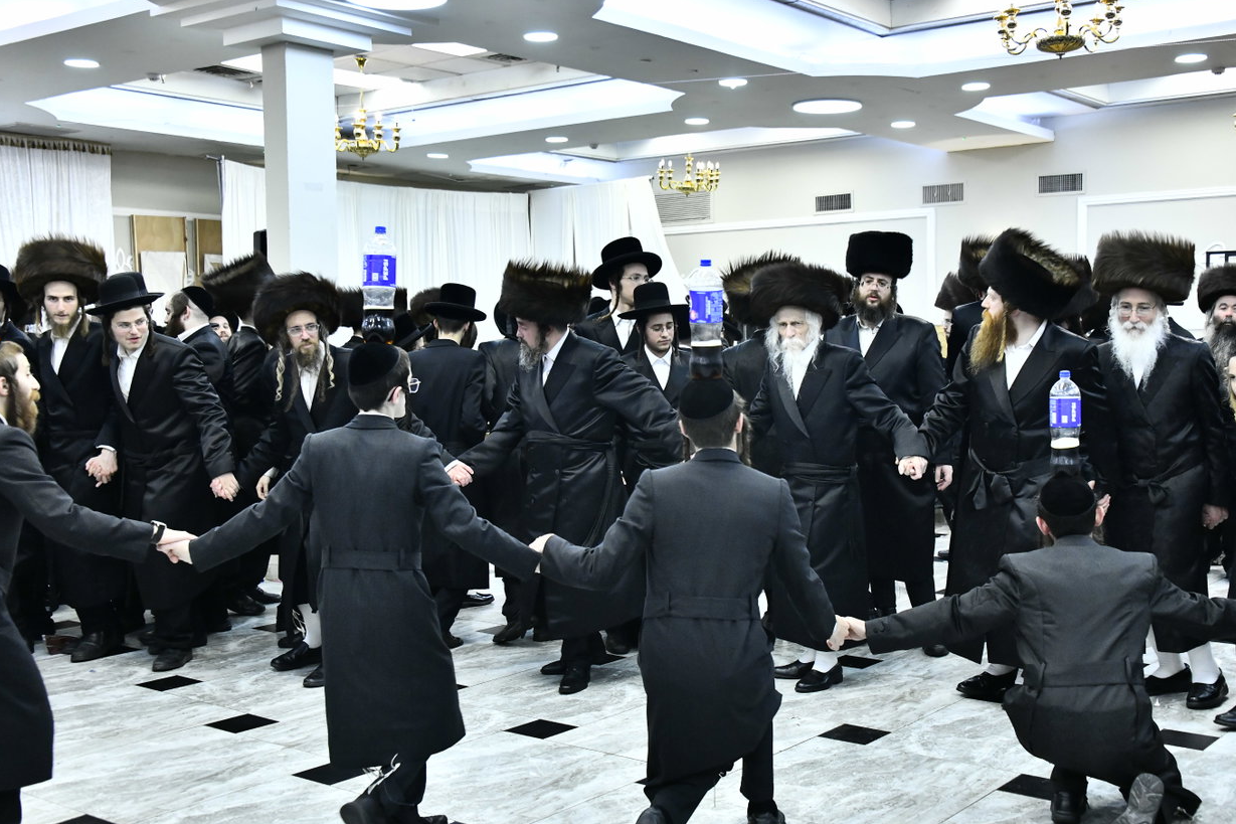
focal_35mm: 41
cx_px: 701
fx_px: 1407
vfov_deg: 32.6
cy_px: 393
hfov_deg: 47.3
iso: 3200
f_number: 5.6
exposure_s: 1/320
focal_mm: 36
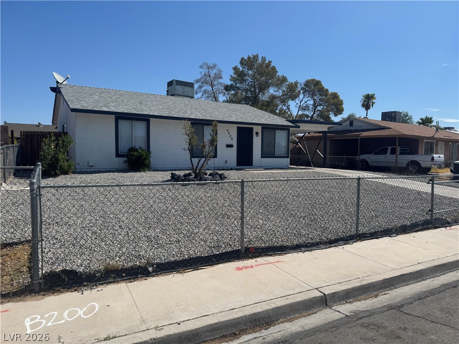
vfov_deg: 56.8
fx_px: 318
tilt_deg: -4.8
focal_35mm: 24
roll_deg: -1.1
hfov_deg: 71.6
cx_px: 230
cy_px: 172
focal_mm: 6.76
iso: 80
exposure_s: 1/7092
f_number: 1.78
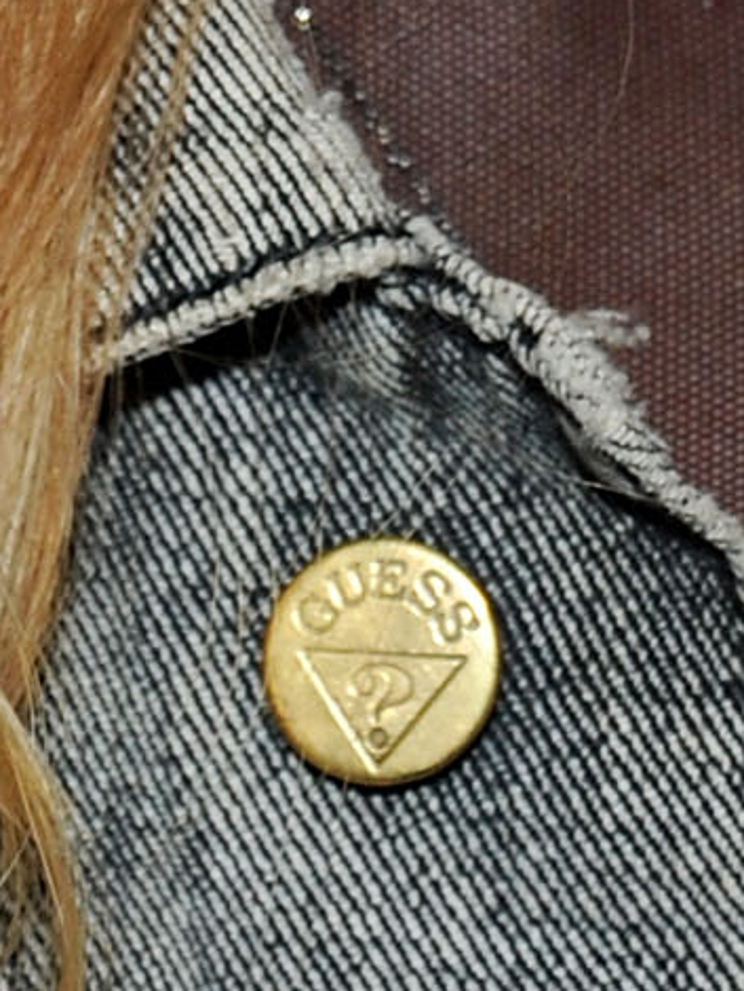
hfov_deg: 1.5
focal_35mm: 981
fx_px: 28087
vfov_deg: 2.0
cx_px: 849
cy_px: -1554
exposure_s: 1/160
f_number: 7.1
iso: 800
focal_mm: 160
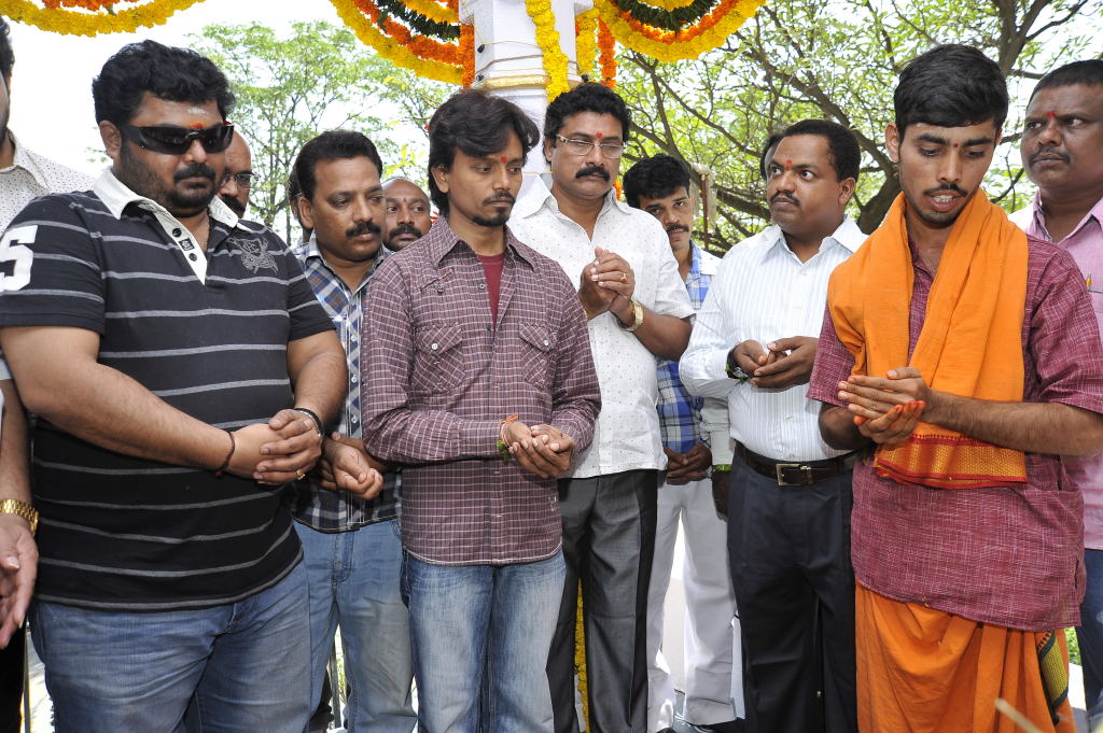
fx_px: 918
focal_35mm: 30
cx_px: 552
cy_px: 366
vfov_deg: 43.5
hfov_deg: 62.0
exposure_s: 1/160
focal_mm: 30
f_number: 5
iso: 250
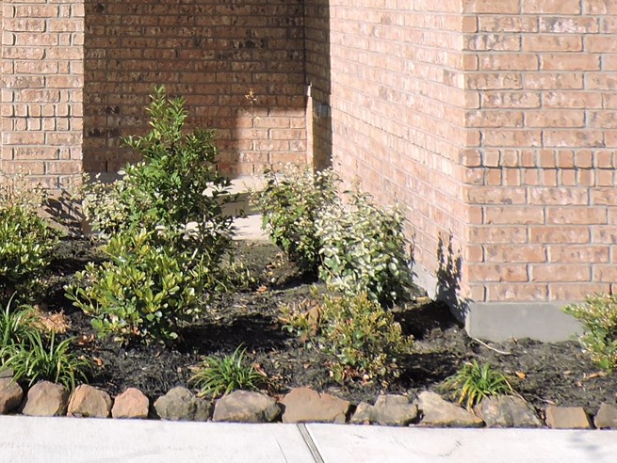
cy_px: -152
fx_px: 1338
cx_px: -2
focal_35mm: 75
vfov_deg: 18.2
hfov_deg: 24.7
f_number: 3
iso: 100
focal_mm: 4.3
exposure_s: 1/1000
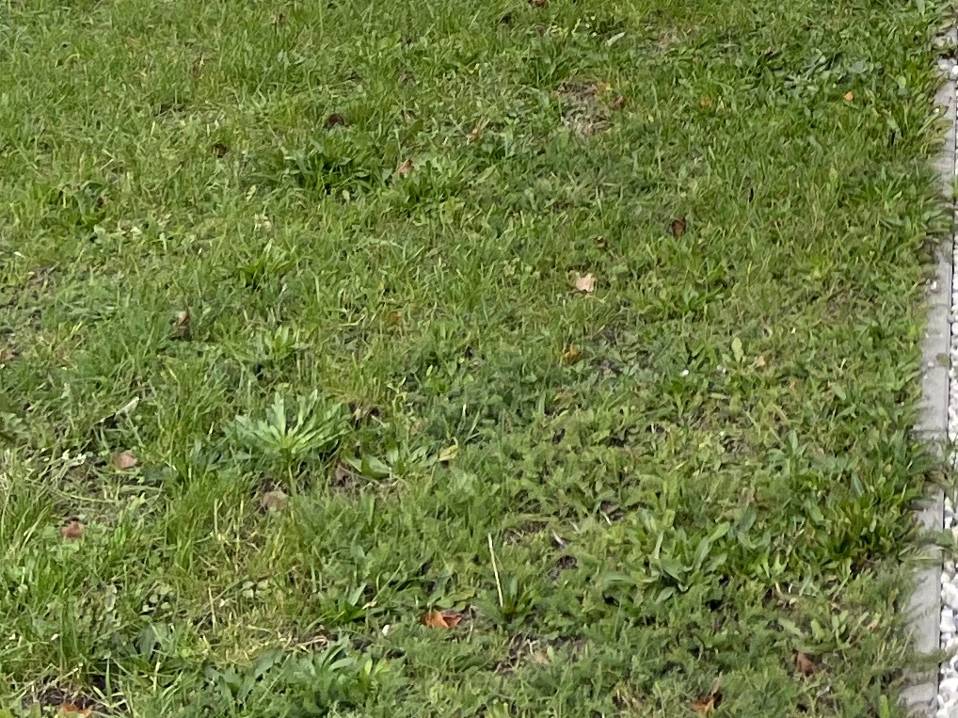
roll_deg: -0.7
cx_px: 1012
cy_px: -691
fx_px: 2850
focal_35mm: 103
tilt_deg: -1.6
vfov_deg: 12.7
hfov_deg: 18.5
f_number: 1.6
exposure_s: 1/887
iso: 32
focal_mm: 5.1
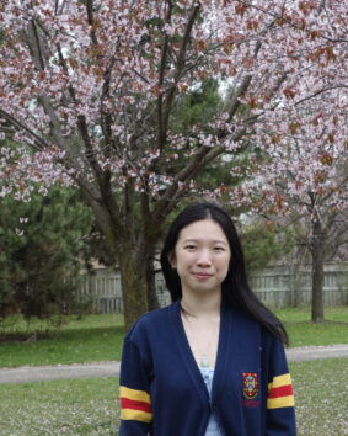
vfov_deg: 24.4
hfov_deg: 19.6
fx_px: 1005
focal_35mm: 78
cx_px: 186
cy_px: 222
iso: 125
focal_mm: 20.85
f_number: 5.6
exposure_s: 1/100
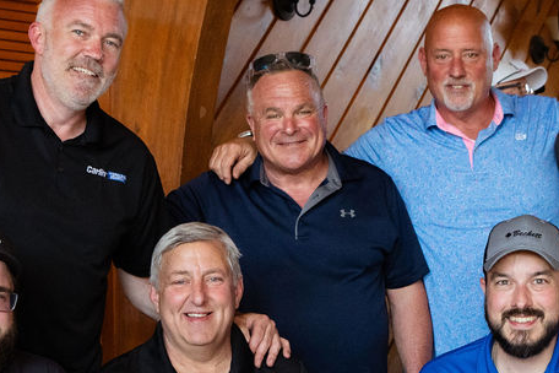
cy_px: 333
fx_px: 1491
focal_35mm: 96
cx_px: 298
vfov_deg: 14.1
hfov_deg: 21.2
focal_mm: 42
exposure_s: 1/250
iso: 3200
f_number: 8
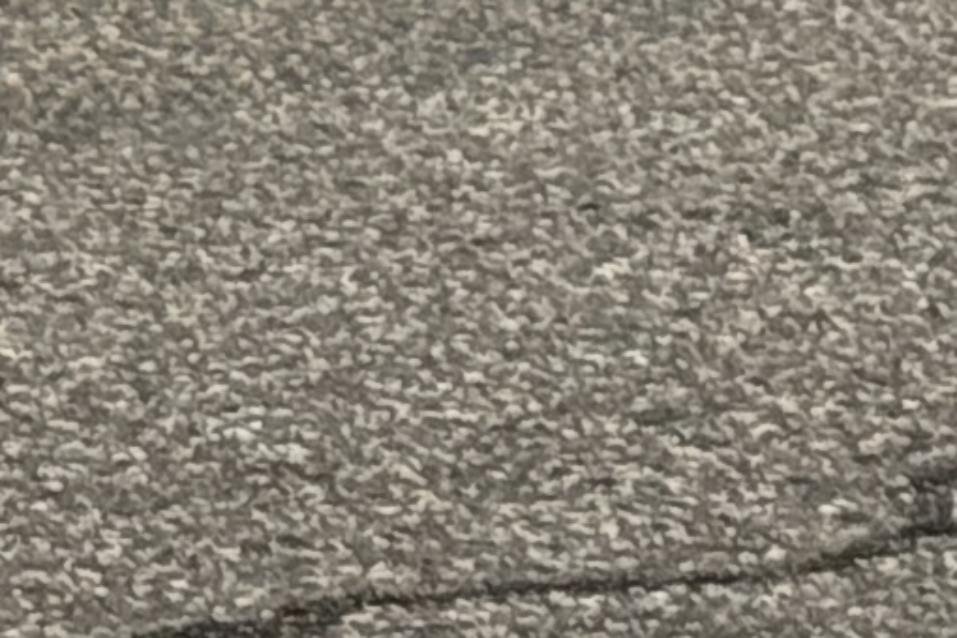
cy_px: -1546
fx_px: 10500
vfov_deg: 3.4
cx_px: -976
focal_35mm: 395
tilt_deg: +2.5
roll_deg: +0.2
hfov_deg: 5.1
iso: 64
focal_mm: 6.76
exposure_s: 1/11364
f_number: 1.78
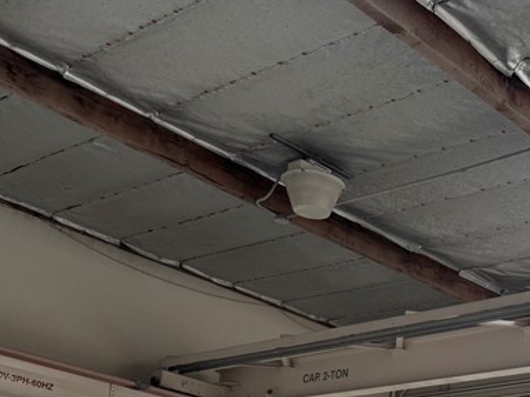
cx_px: 555
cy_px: 466
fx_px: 980
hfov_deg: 28.1
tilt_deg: +9.3
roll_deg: -3.7
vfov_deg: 21.4
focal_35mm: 64
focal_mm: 6.76
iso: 64
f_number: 1.78
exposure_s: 1/121
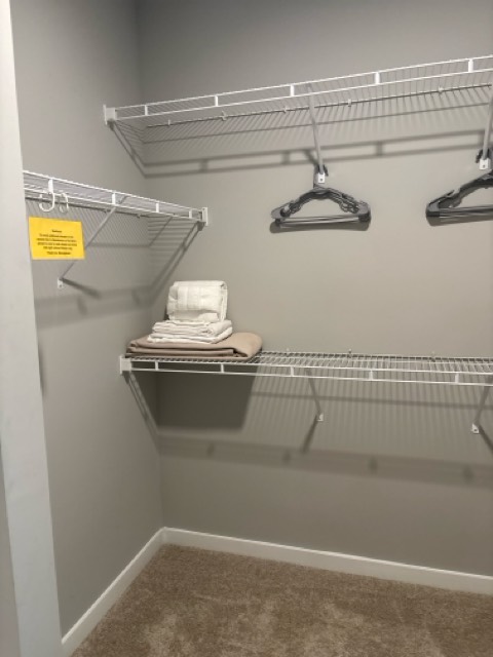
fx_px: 494
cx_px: 246
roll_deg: +0.6
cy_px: 328
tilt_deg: -6.1
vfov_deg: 67.3
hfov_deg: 53.1
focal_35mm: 26
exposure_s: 1/60
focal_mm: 5.96
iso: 250
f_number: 1.6
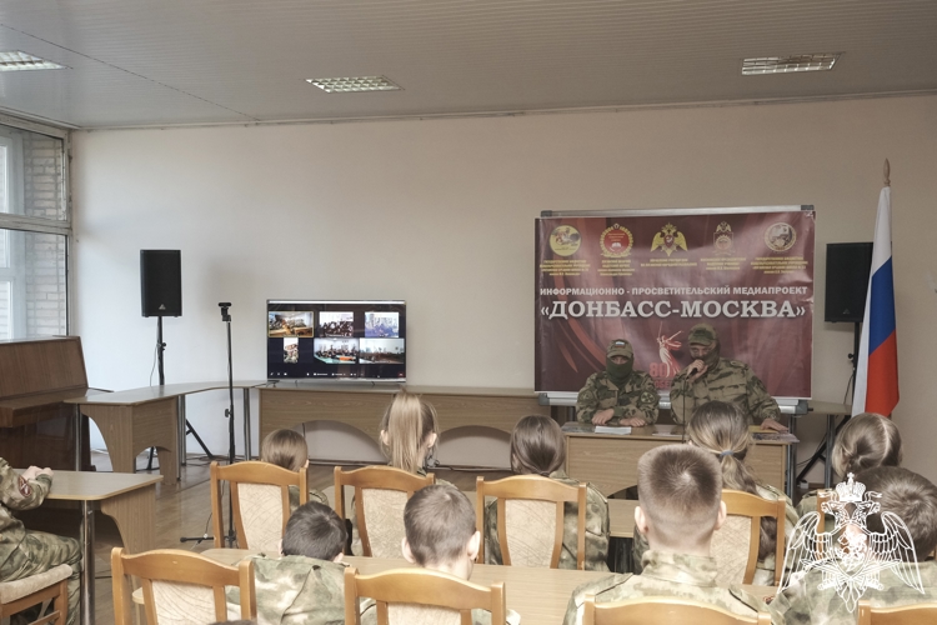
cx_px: 468
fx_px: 859
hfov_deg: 57.2
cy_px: 312
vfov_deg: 40.0
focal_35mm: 33
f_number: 5.6
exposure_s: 1/125
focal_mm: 22.3
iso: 2500
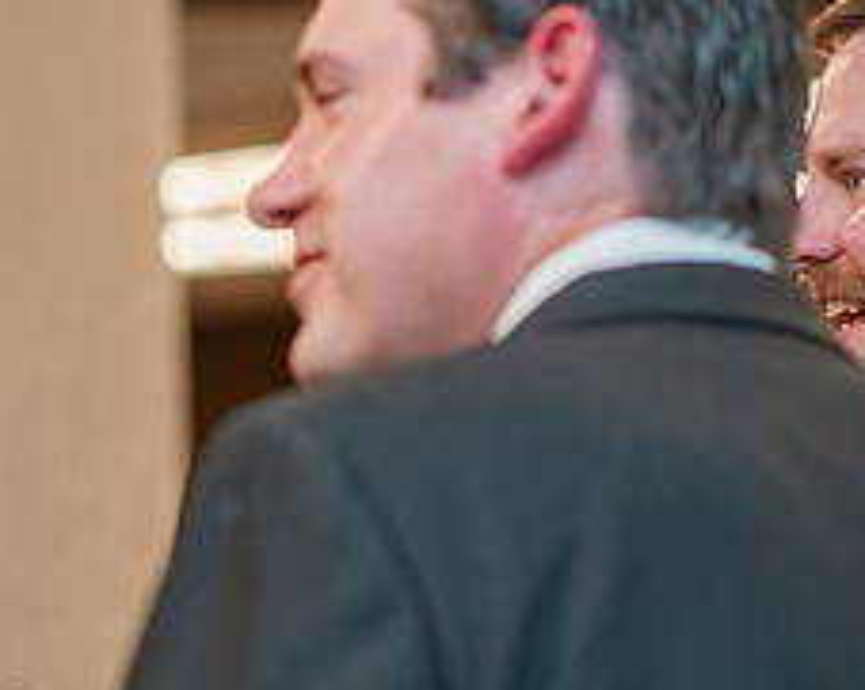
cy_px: 612
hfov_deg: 9.0
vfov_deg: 7.3
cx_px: -220
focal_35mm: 211
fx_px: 5395
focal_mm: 85
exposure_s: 1/160
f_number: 2.8
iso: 1600
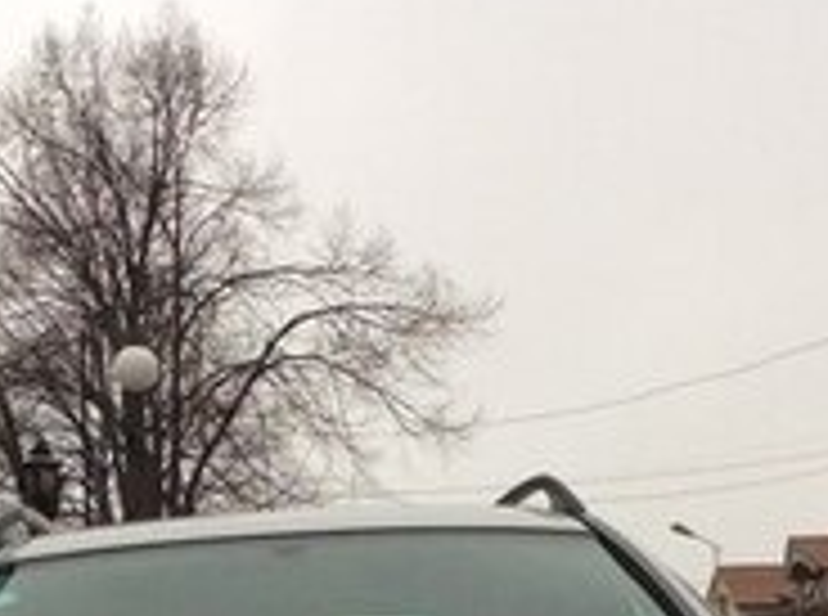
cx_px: 302
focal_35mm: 115
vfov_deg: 12.2
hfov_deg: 17.1
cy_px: 937
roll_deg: +0.6
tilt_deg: -3.1
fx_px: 2744
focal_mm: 3.3
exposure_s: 1/100
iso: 32
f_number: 2.4
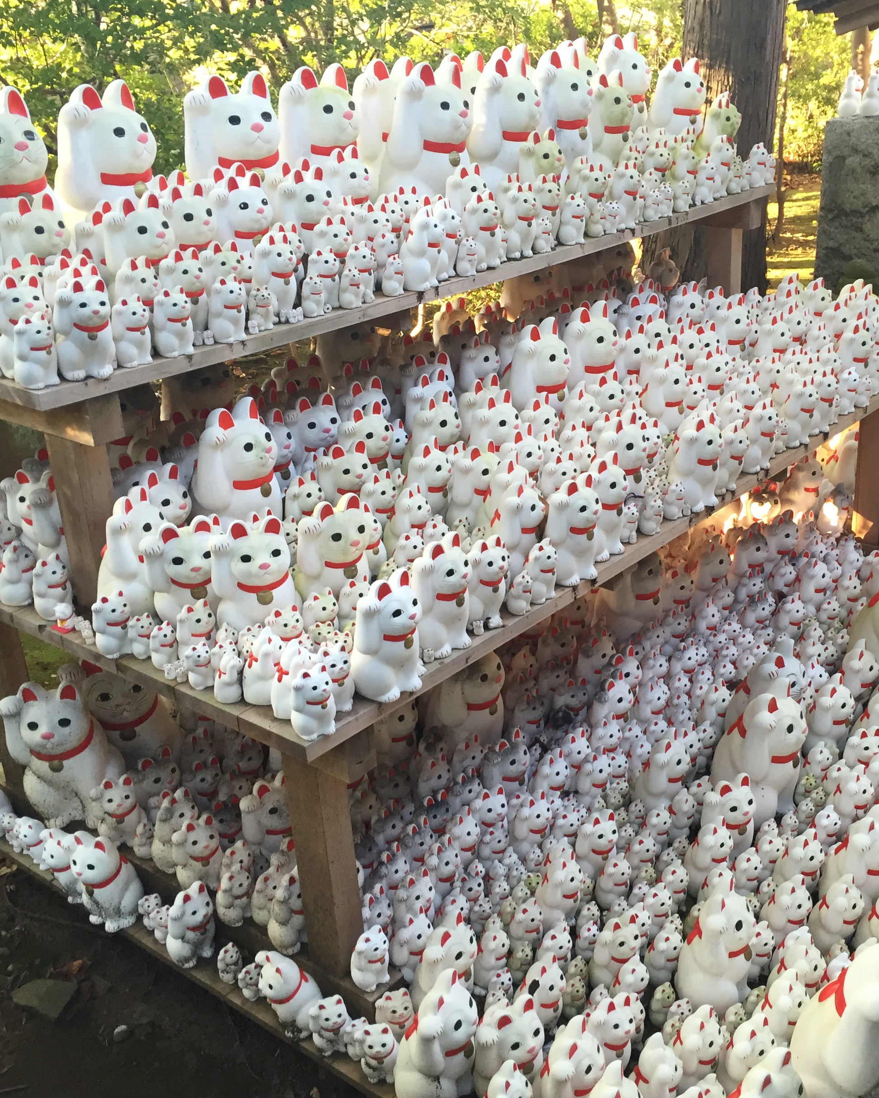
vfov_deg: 47.9
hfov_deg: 38.8
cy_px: 552
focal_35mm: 38
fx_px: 1236
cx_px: 568
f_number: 2.2
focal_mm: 4.15
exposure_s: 1/30
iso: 32
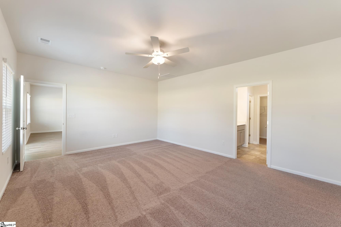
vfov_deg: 81.2
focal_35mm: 14
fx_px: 133
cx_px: 170
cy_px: 114
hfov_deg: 104.3
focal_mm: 14
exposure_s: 1/4
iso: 400
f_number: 6.3
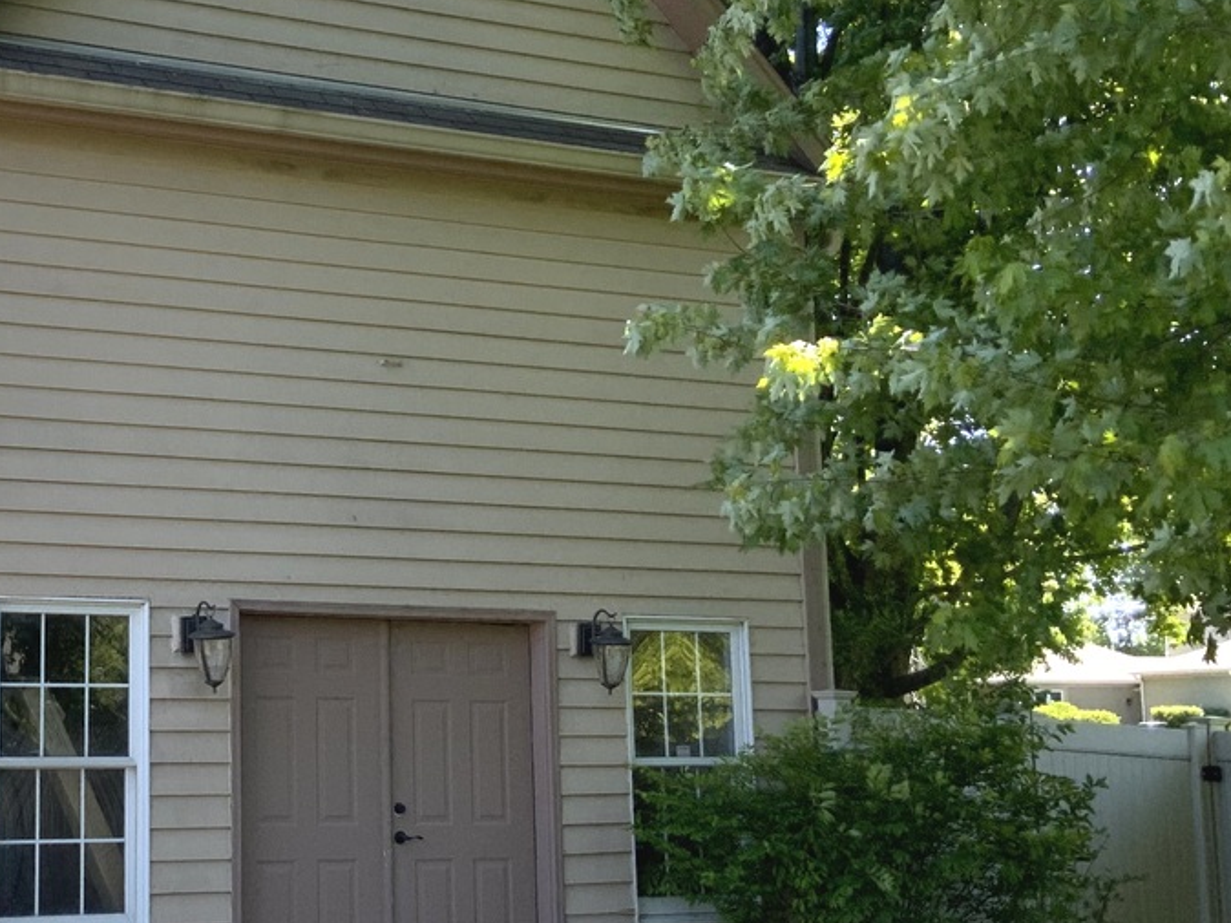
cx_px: 95
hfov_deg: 29.7
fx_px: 2204
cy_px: 389
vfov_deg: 23.6
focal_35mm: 62
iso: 16
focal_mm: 3
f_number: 1.8
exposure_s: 1/739
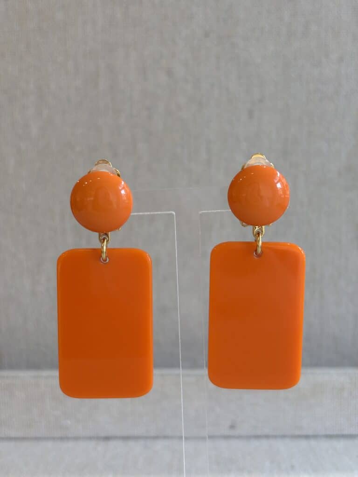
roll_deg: -0.7
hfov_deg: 28.0
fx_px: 717
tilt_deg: -8.5
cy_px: 238
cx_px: 179
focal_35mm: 52
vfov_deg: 36.8
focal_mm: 5.96
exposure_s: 1/100
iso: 40
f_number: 1.6
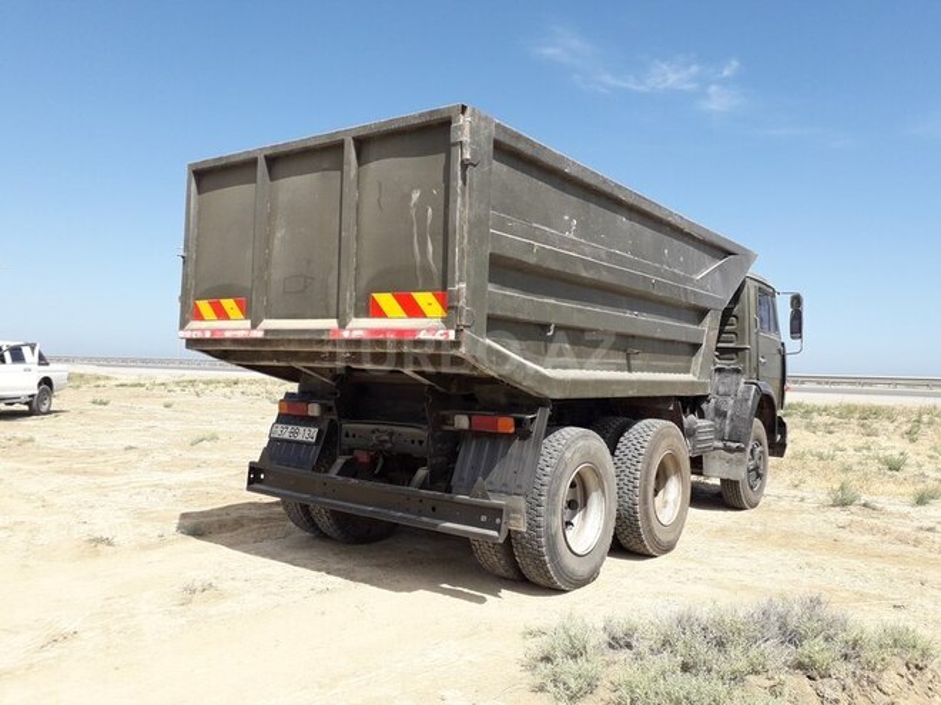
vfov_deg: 51.4
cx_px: 470
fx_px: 734
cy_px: 352
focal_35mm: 27
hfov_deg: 65.3
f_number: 1.9
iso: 40
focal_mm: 3.6
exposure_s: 1/1370
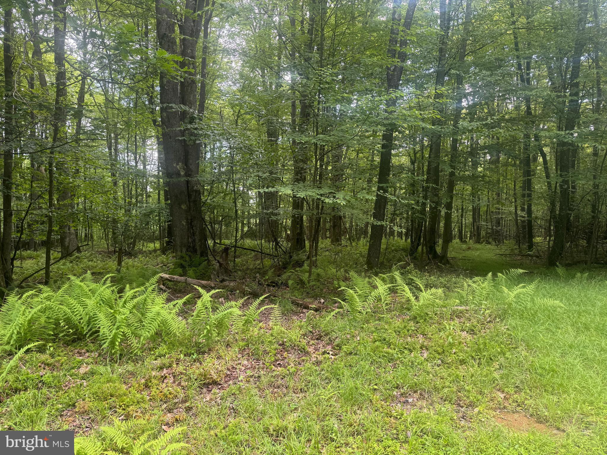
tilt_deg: -1.3
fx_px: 421
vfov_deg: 56.8
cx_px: 304
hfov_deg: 71.6
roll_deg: -0.3
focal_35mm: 24
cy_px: 228
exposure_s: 1/121
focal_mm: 6.76
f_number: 1.78
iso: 64
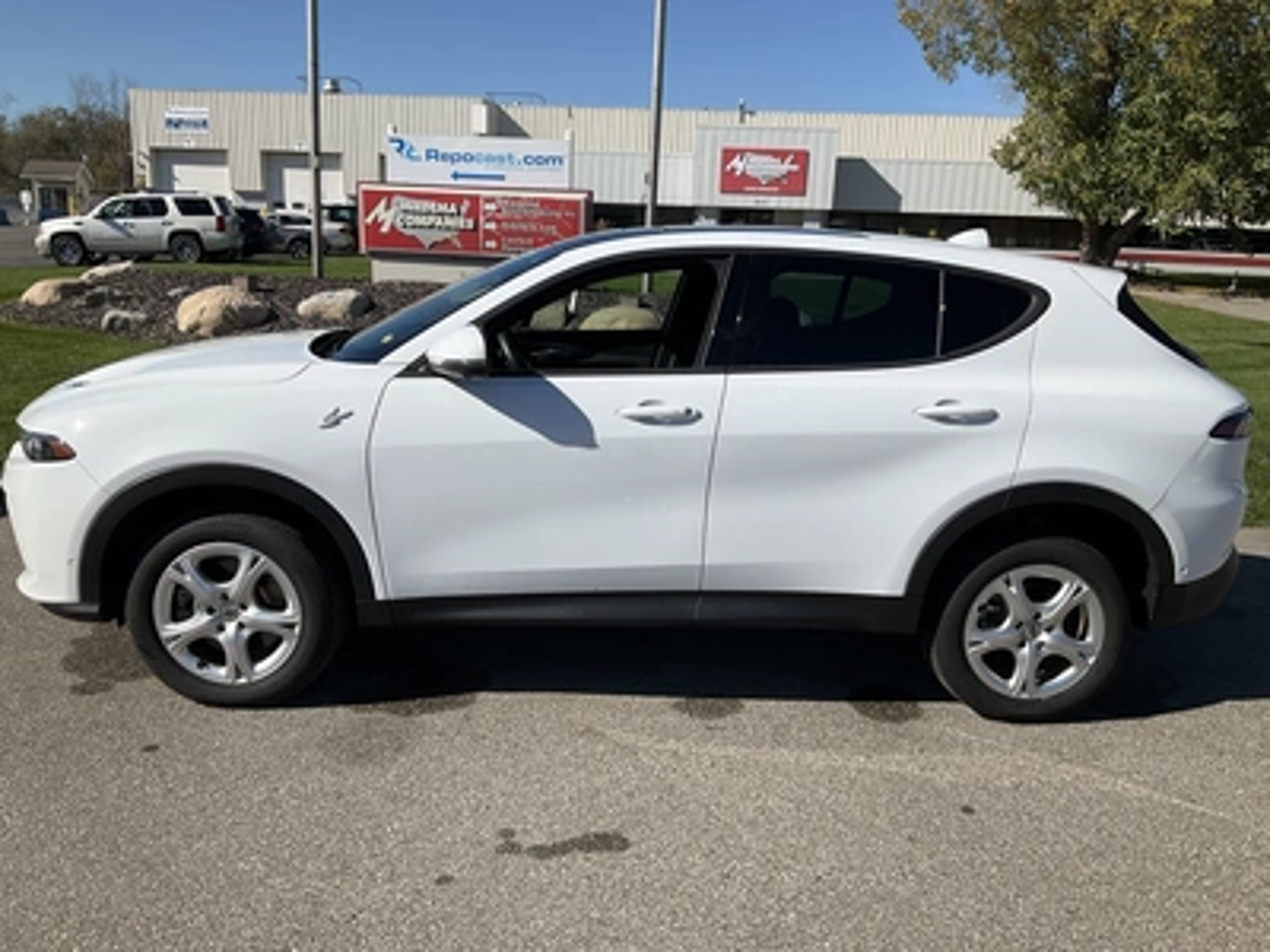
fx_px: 1064
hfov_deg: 61.7
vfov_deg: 48.2
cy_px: 476
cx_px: 635
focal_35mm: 29
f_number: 1.8
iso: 25
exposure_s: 1/3322
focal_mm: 3
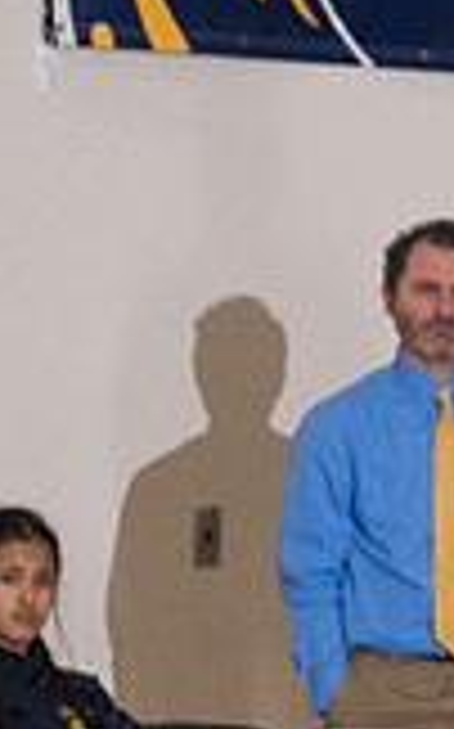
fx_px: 14120
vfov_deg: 3.0
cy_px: 810
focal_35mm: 712
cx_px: 1299
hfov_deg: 1.8
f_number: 5.6
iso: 2000
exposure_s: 1/250
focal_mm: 130
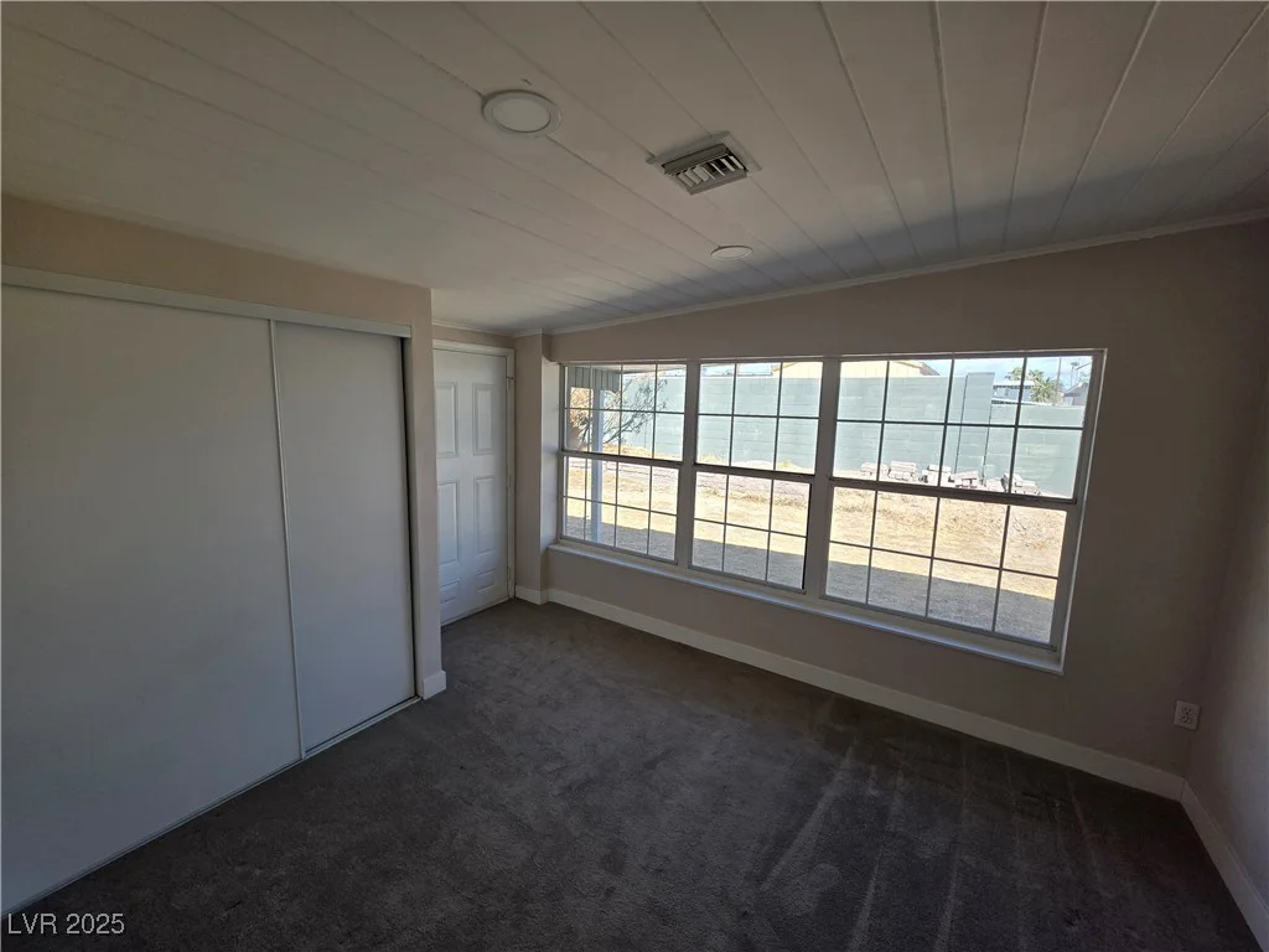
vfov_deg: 89.9
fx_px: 477
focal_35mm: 13
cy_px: 476
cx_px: 634
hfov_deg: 106.2
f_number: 1.9
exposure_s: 1/477
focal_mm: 2.2
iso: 40
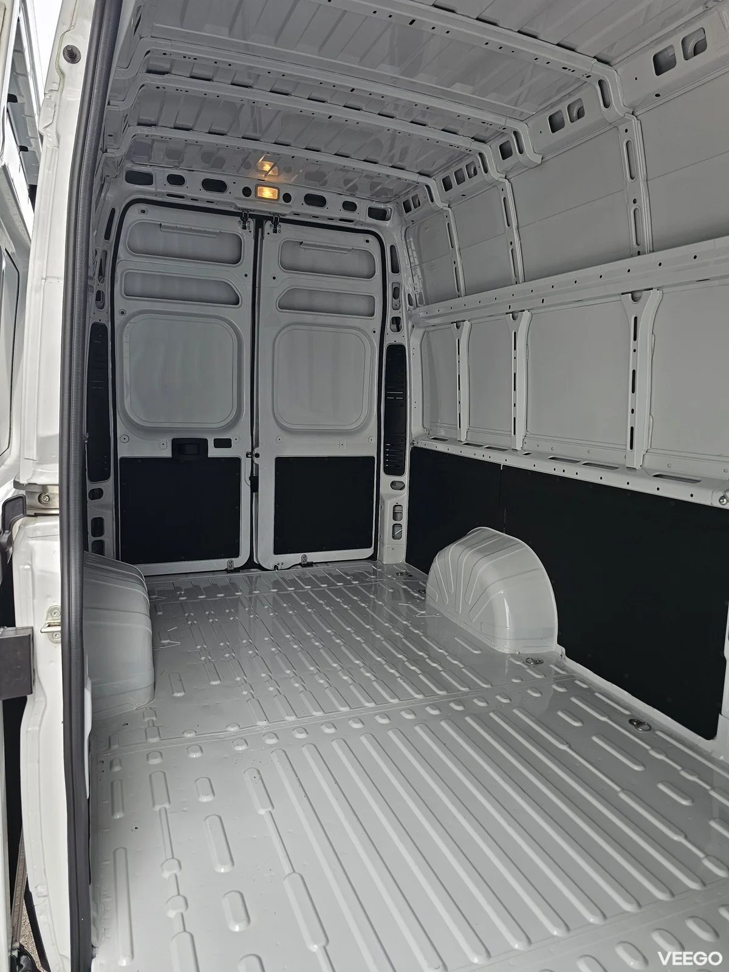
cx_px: 364
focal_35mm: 23
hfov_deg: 58.9
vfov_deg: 73.9
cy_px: 486
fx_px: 646
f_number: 1.7
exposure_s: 1/100
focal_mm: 6.3
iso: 20
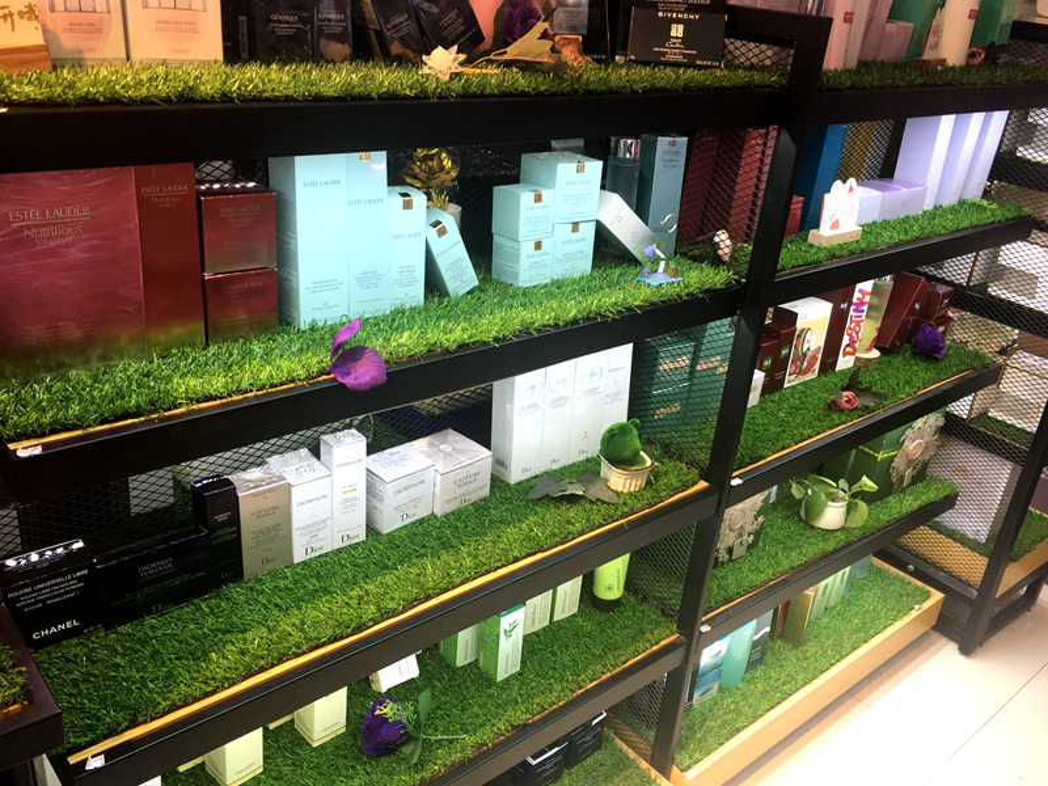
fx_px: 878
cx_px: 524
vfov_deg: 48.2
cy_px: 393
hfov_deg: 61.7
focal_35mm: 29
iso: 25
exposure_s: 1/50
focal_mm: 4.15
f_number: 2.2
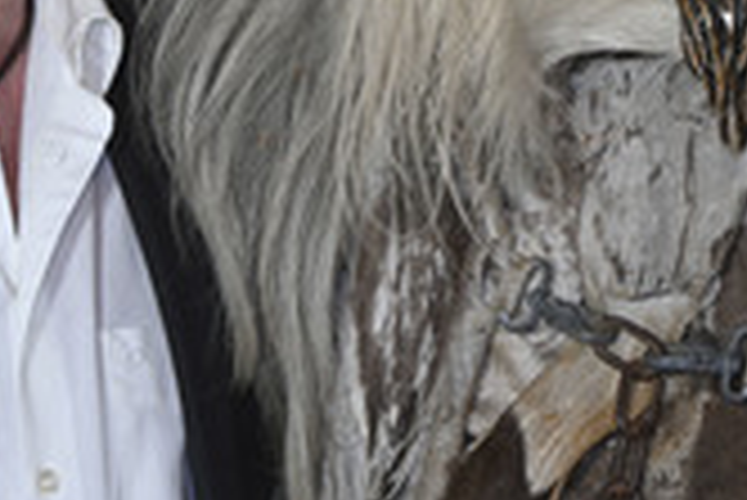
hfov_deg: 7.5
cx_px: 407
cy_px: -171
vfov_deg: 5.0
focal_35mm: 274
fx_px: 5690
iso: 1000
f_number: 6.3
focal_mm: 101
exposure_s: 1/100
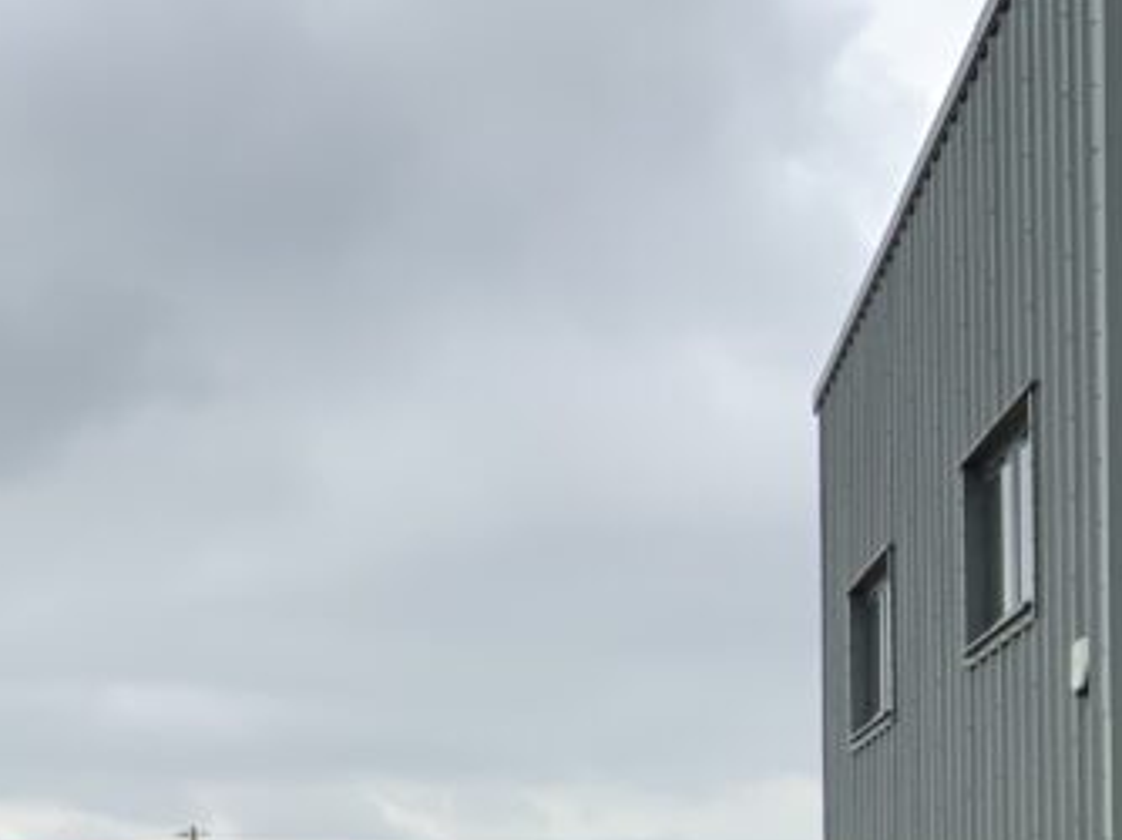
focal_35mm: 89
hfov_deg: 20.1
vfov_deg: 15.7
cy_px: 1102
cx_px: -349
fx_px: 2883
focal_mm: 3
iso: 16
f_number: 1.8
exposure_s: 1/439
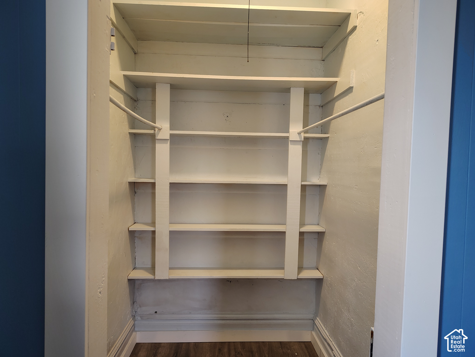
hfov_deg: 71.5
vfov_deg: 56.9
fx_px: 330
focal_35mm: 24
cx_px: 238
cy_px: 178
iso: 691
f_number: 1.8
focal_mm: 5.56
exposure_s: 1/60
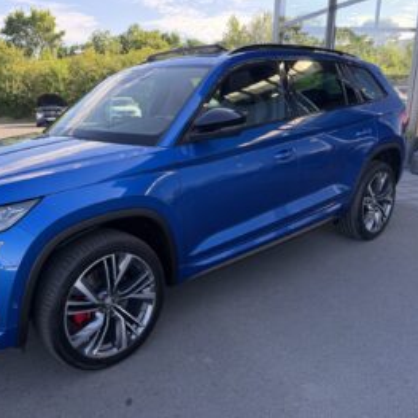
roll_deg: +1.6
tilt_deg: -14.9
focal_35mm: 29
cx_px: 138
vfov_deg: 55.6
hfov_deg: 54.5
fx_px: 396
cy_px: 205
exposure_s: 1/539
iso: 100
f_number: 1.78
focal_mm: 6.76
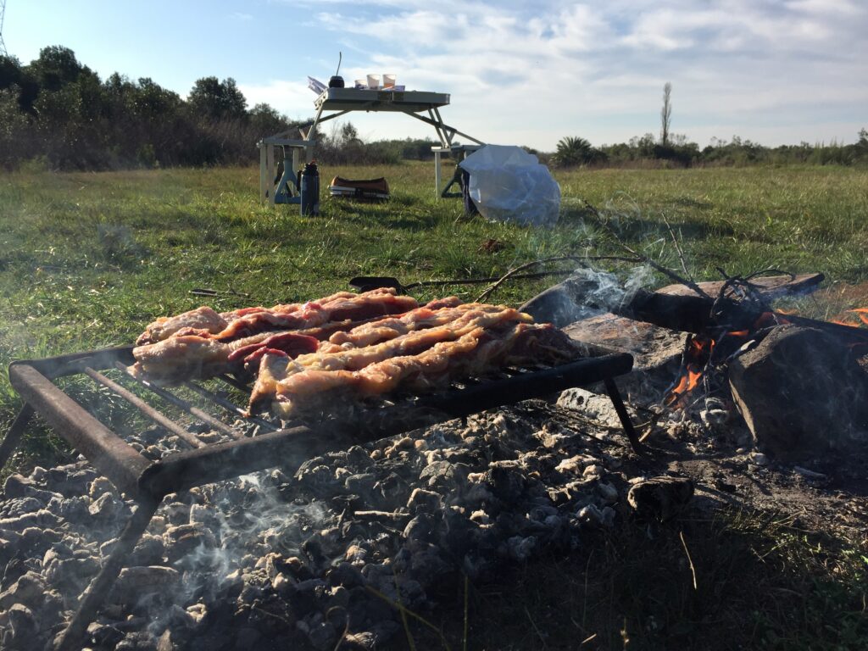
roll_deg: -1.3
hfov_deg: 61.7
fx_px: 727
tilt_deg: -12.2
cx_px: 434
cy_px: 326
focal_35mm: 29
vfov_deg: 48.2
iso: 32
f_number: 2.2
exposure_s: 1/1883
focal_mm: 4.15
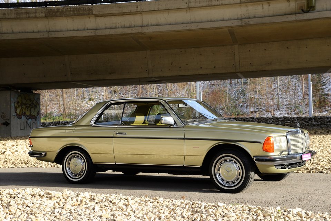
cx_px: 166
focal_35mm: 58
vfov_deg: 23.4
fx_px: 533
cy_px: 110
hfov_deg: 34.5
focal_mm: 58
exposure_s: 1/200
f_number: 8
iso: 200
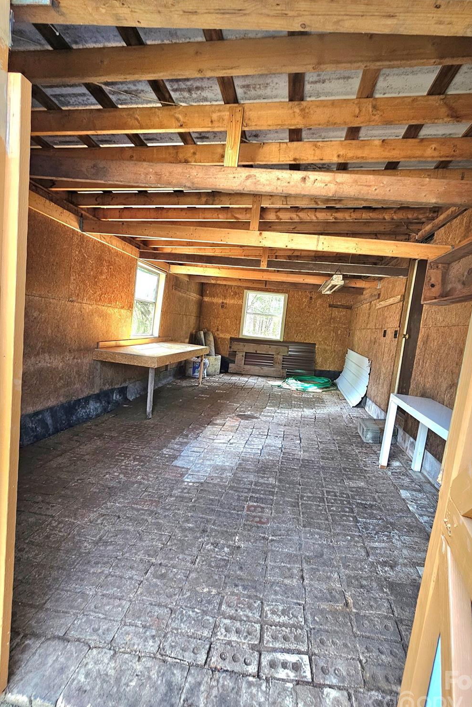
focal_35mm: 14
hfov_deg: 81.1
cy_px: 358
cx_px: 256
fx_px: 275
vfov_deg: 104.2
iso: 100
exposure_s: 1/60.2
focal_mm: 2.2
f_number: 2.2
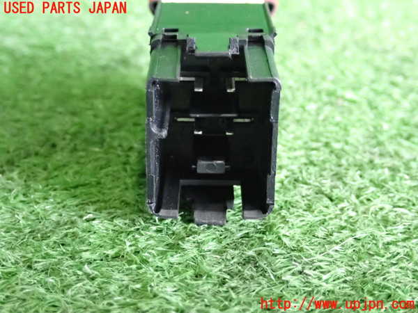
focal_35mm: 58
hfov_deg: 33.2
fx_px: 700
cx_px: 209
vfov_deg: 25.2
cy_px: 156
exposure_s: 1/80
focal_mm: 10.35
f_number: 3.5
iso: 4000
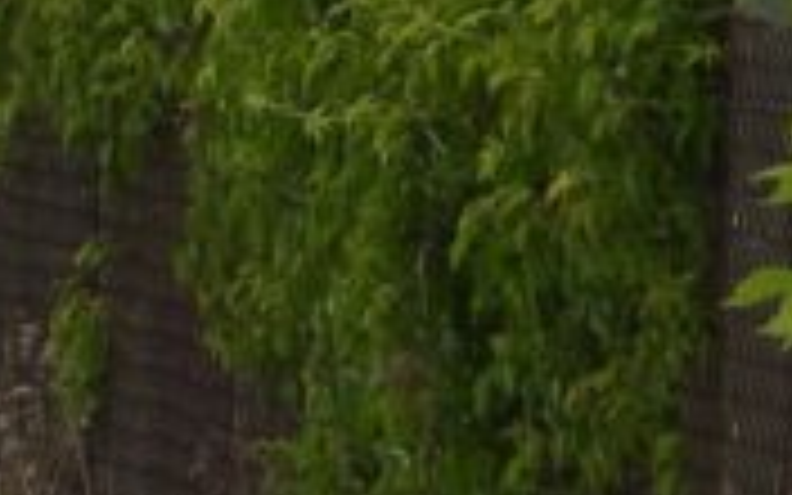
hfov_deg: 1.3
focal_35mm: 1575
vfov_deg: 0.8
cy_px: 675
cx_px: -1359
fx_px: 33996
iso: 100
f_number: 4.5
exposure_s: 1/500
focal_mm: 45.8
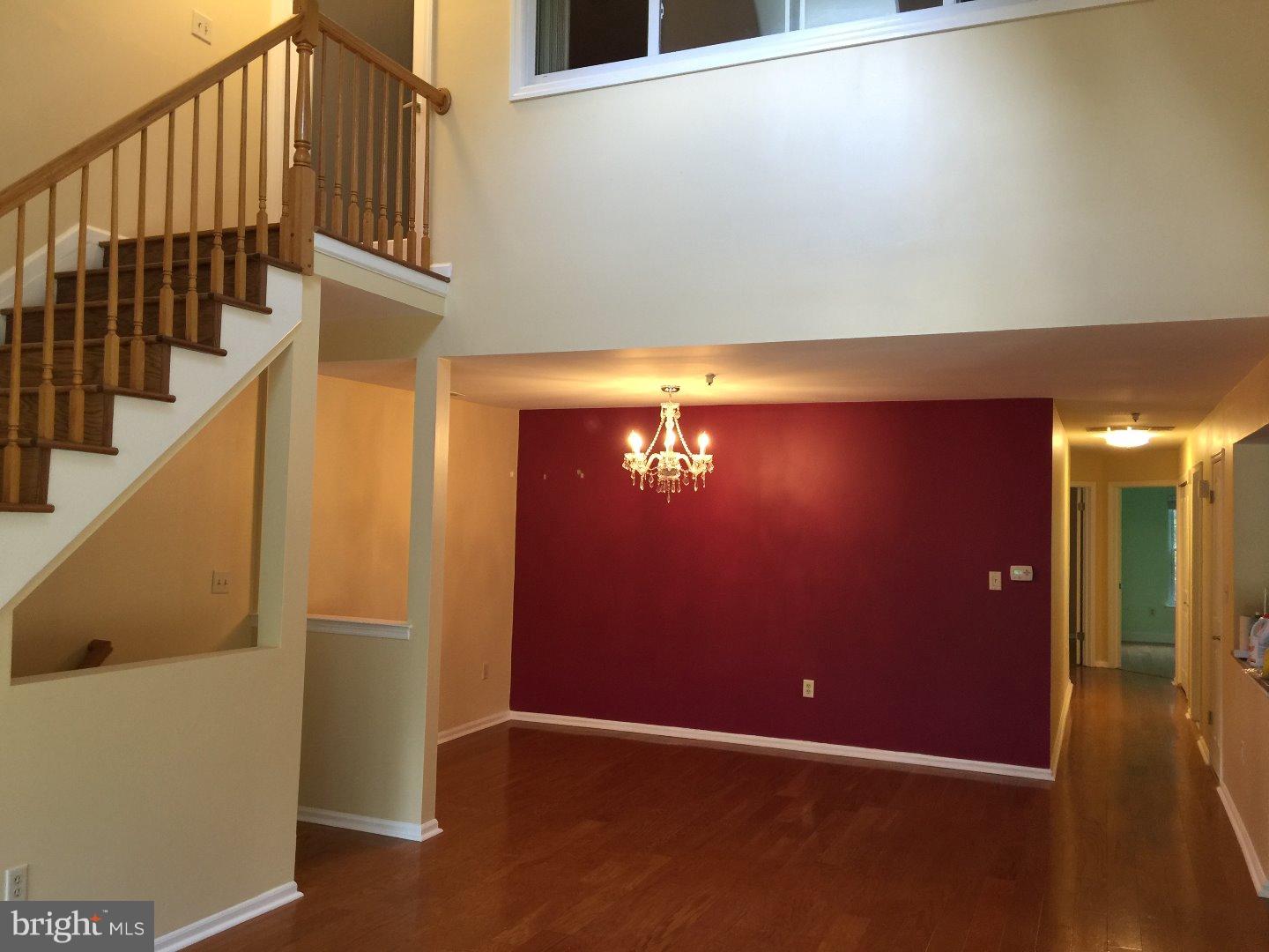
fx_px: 1063
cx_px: 634
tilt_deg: +2.7
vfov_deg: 48.2
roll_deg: -1.0
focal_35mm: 29
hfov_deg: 61.7
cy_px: 476
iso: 32
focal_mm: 4.15
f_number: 2.2
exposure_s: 1/15
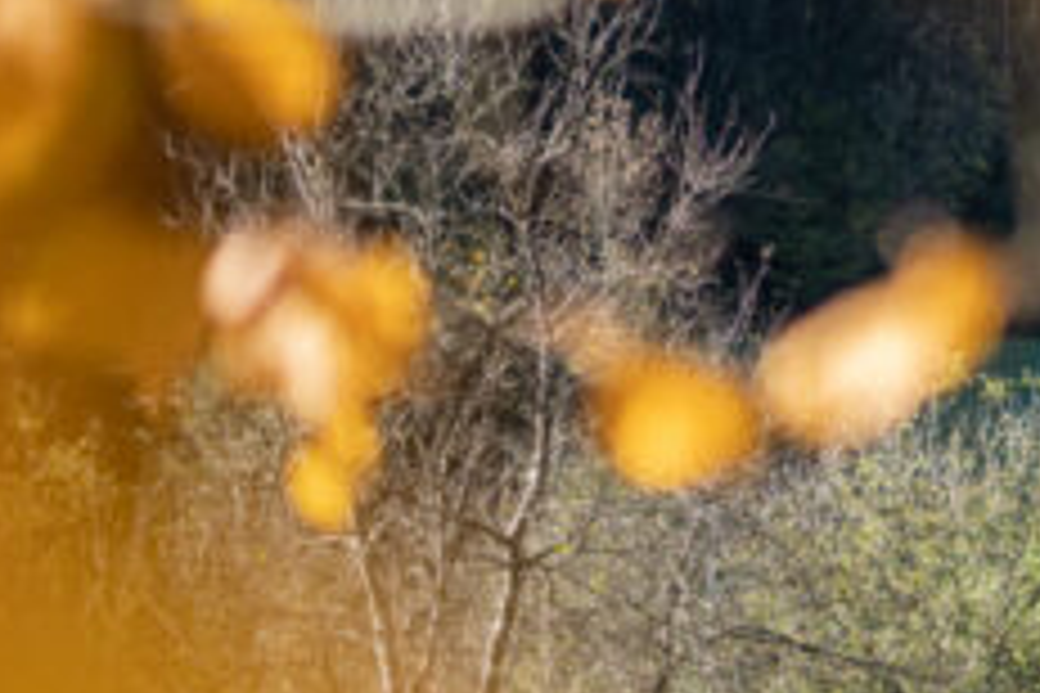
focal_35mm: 156
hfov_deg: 12.2
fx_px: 4506
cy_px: 763
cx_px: 1778
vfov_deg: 8.7
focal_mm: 35
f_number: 1.6
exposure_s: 1/1600
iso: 100
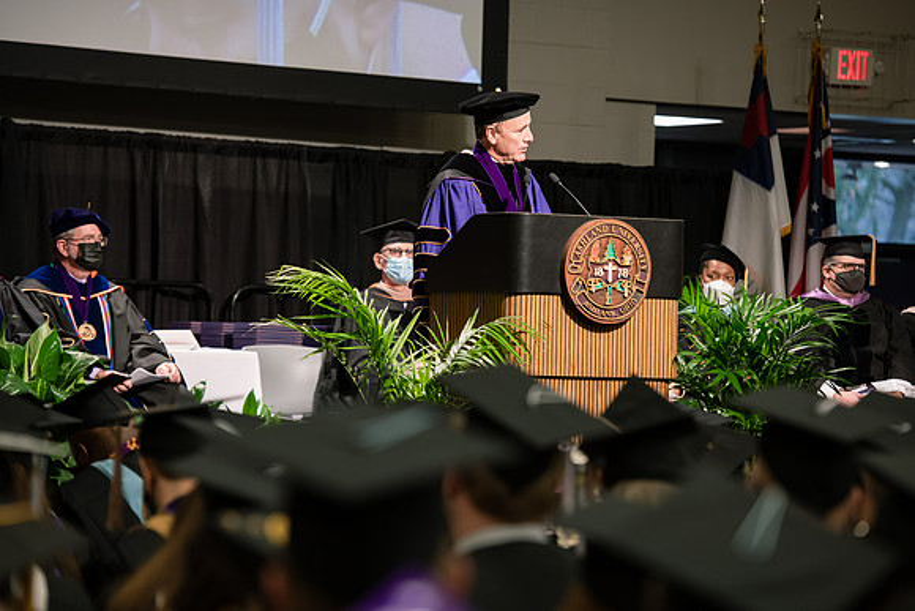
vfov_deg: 9.2
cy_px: 306
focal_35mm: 150
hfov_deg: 13.7
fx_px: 3813
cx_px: 458
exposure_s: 1/200
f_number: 4
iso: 1000
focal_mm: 150
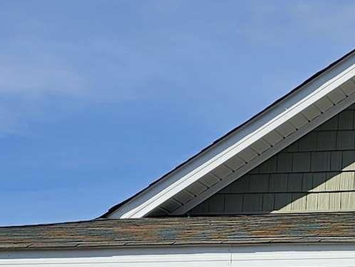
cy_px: 273
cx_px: 607
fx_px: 1467
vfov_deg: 10.3
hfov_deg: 12.7
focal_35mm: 143
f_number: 1.7
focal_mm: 6.3
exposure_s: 1/1425
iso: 10
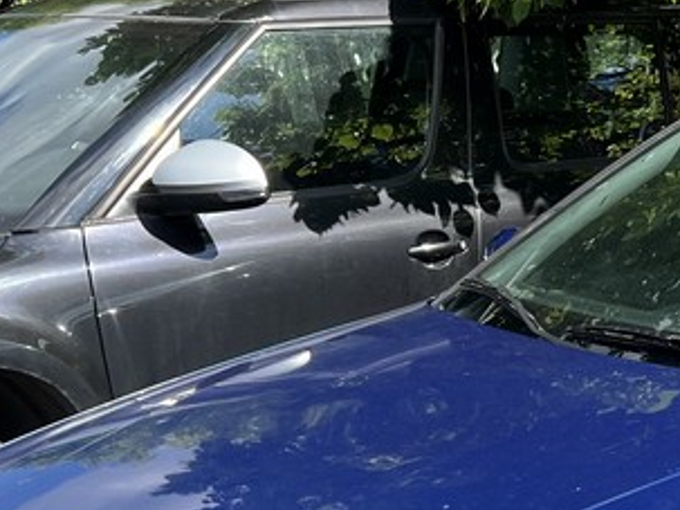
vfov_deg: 16.5
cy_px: 476
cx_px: 763
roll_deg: +0.7
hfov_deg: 21.1
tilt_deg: -8.3
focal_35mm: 88
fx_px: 1728
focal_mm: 5.7
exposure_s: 1/1468
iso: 50
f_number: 1.5
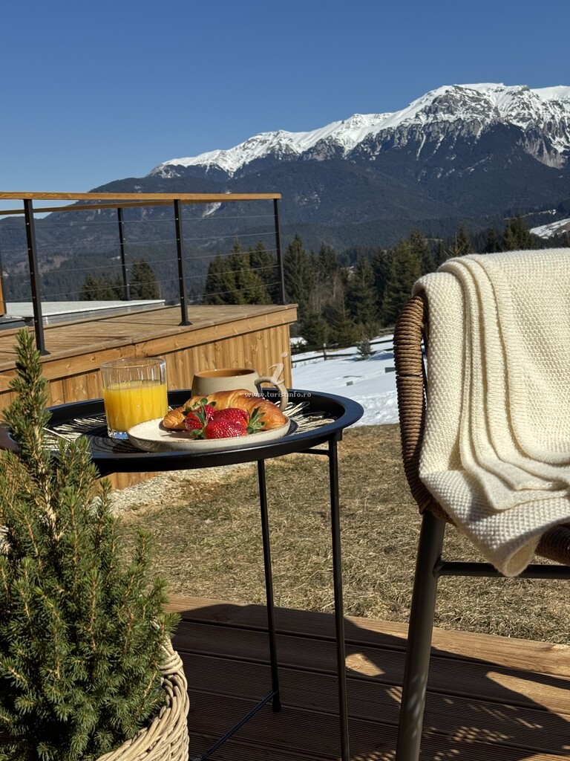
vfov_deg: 39.7
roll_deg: +1.8
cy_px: 380
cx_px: 285
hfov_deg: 30.3
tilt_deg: -8.6
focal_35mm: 48
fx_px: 1054
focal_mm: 6.76
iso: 64
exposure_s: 1/7937
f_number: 1.78
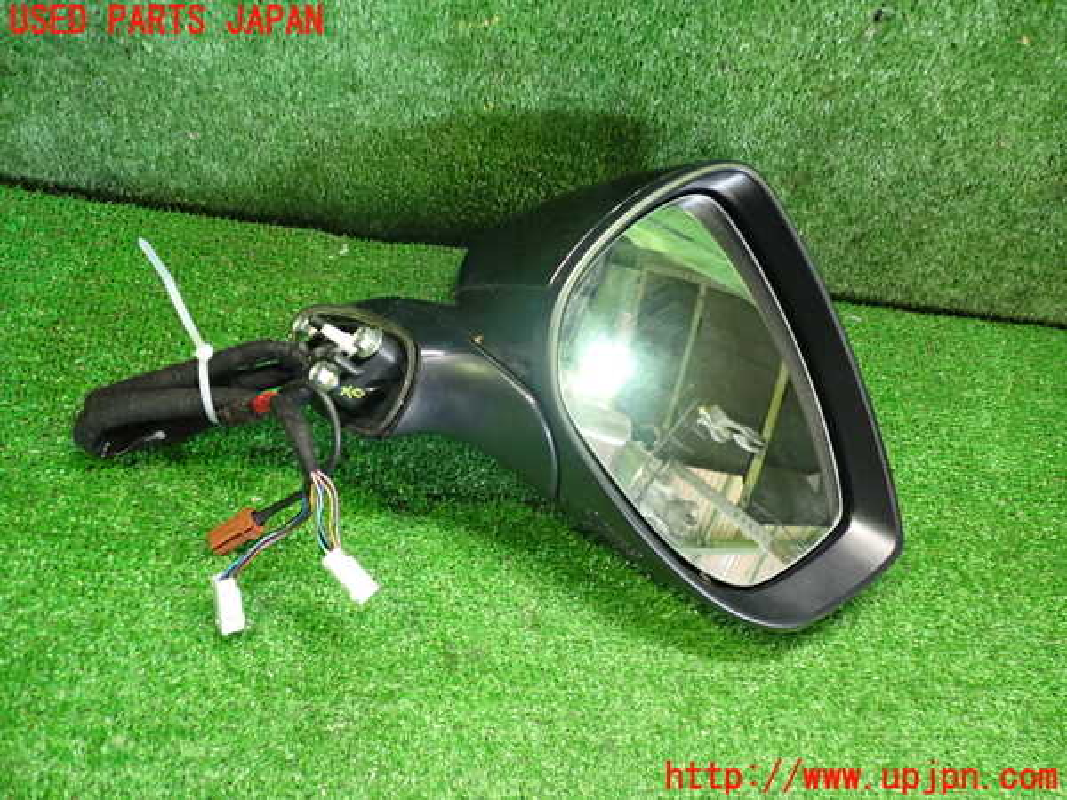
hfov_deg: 60.0
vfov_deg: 46.8
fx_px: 925
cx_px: 534
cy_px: 400
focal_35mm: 30
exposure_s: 1/30
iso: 800
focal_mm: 5.4
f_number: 2.3
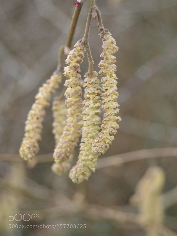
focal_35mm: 91
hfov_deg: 16.3
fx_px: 618
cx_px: 88
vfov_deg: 21.6
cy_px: 105
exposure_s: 1/60
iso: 640
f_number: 5.6
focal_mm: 55
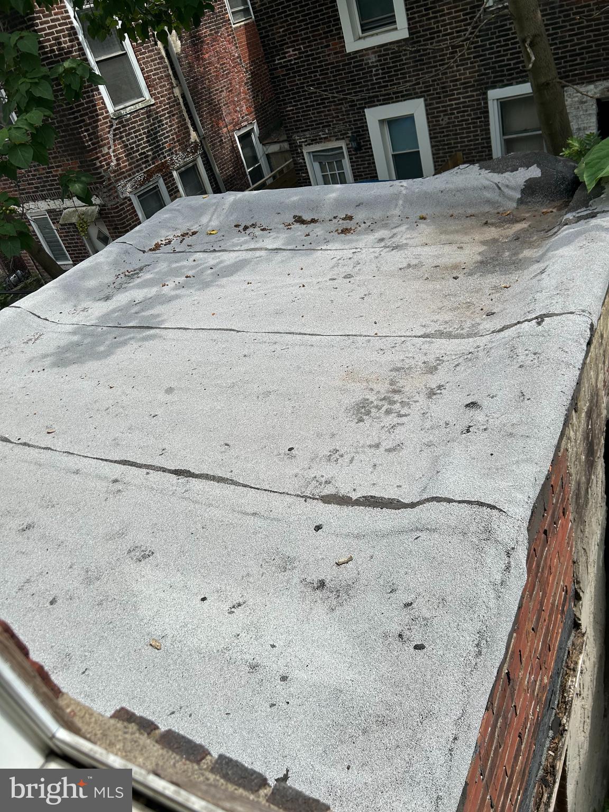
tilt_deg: -32.4
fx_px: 610
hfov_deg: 53.1
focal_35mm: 26
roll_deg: +18.8
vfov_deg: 67.3
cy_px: 406
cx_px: 304
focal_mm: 5.7
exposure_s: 1/4115
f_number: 1.5
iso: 50
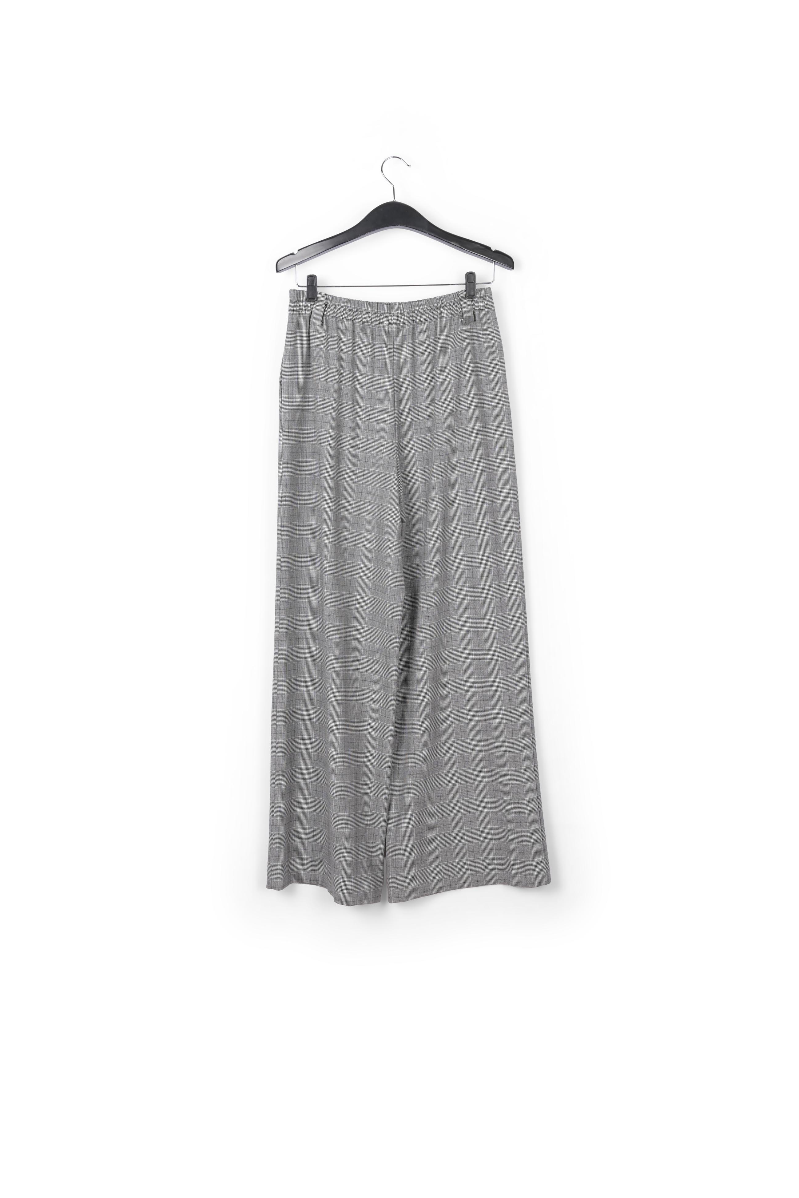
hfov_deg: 34.2
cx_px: 396
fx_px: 1298
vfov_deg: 49.6
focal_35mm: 39
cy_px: 596
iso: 100
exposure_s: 1/200
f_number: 11
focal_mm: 38
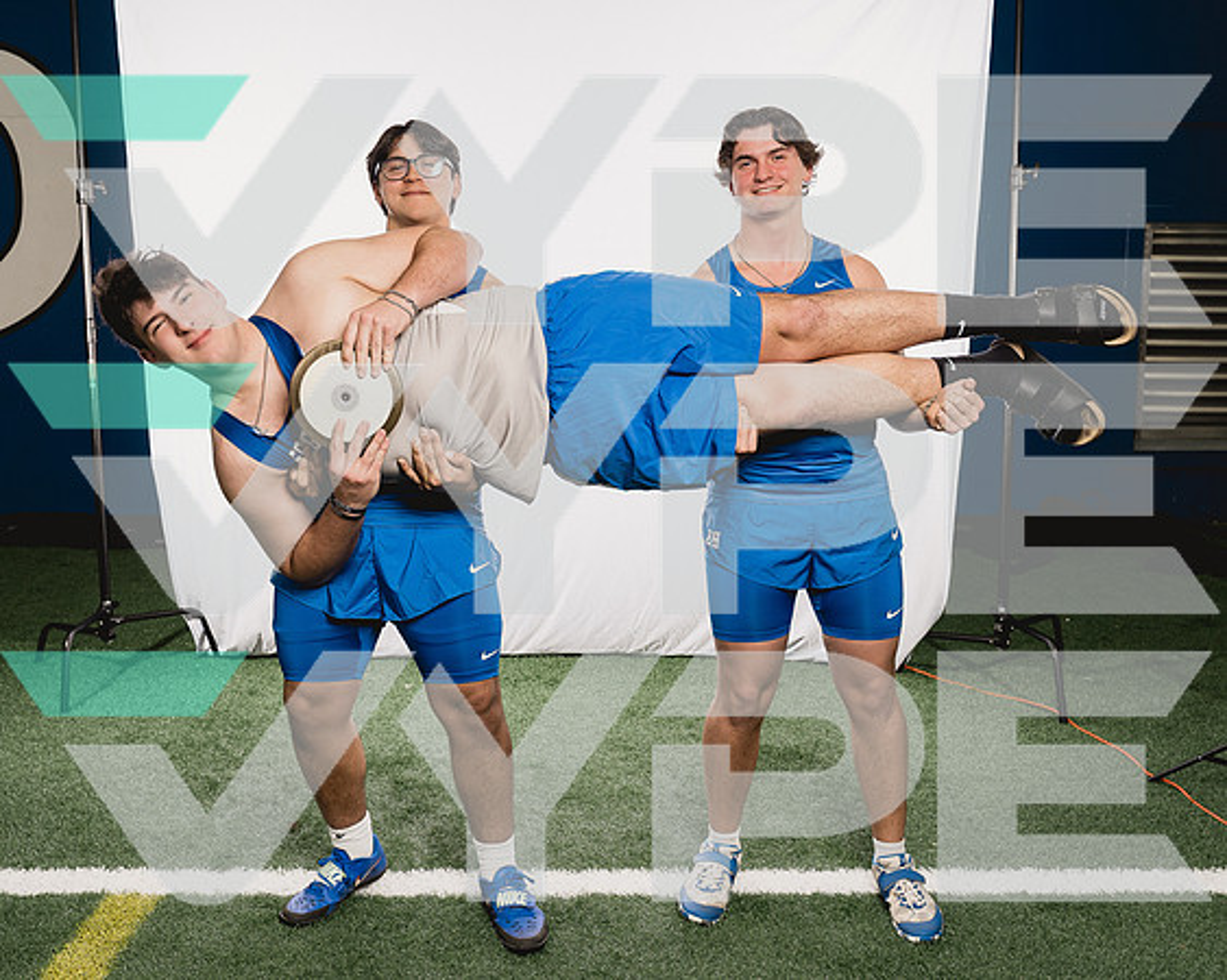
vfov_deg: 40.4
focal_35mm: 37
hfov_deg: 49.4
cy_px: 446
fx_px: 1332
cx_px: 577
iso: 640
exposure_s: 1/250
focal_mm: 28
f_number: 5.6
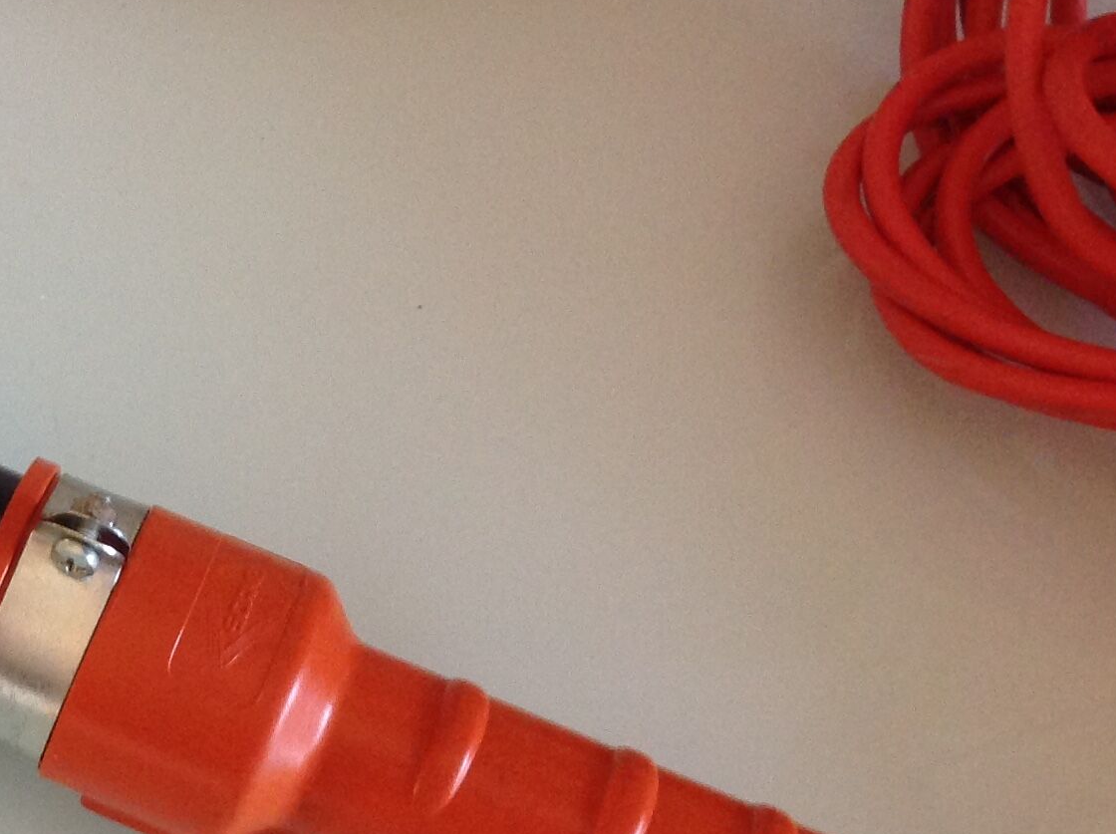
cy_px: 664
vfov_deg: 18.0
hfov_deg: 22.6
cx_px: -161
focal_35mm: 81
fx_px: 2608
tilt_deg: -65.0
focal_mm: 4.28
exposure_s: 1/17
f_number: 2.4
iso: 160
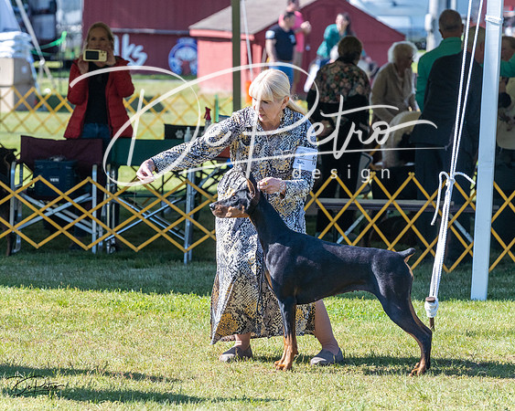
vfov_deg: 6.9
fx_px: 3432
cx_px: 258
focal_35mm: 225
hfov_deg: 8.6
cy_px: 206
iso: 1250
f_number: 6.3
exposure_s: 1/2000
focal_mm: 200
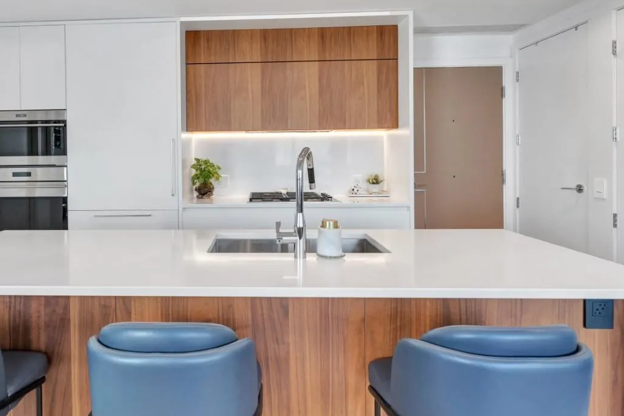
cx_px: 234
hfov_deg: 74.9
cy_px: 154
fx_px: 398
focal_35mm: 23
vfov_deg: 54.5
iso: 400
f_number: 8
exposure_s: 1/60
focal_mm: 14.6
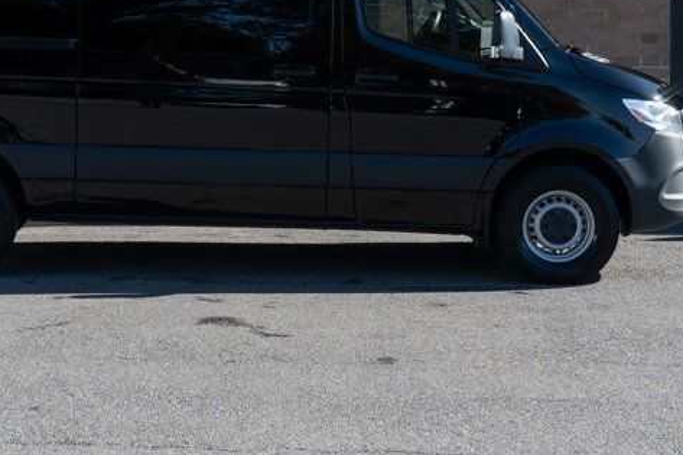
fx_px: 1726
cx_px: 159
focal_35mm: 91
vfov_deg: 14.9
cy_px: 58
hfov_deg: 22.2
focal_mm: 28
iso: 160
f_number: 5
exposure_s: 1/640
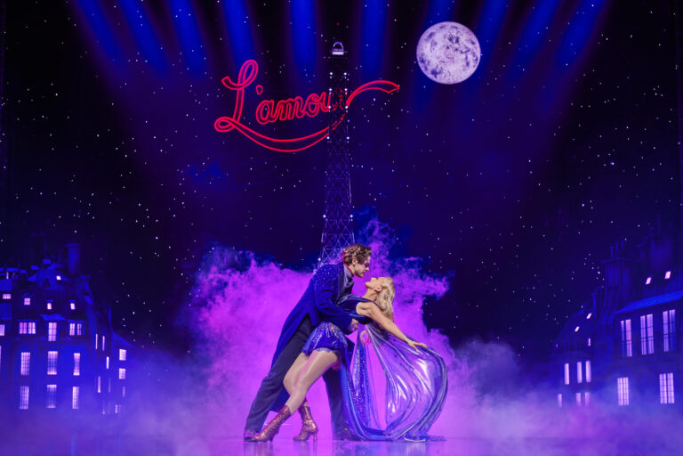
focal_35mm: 60
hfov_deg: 33.4
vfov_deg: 22.6
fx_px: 1138
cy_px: 228
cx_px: 342
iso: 500
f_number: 5.6
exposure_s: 1/200
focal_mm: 60
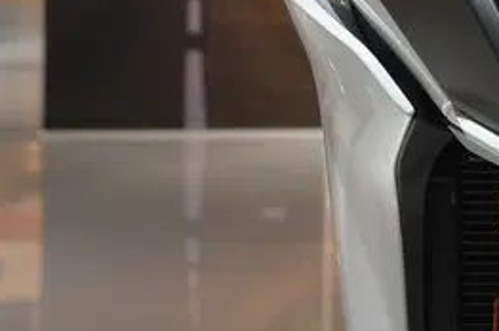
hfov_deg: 7.6
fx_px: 3669
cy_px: -298
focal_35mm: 265
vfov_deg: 5.1
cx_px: 736
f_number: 8
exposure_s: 1/160
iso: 800
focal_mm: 58
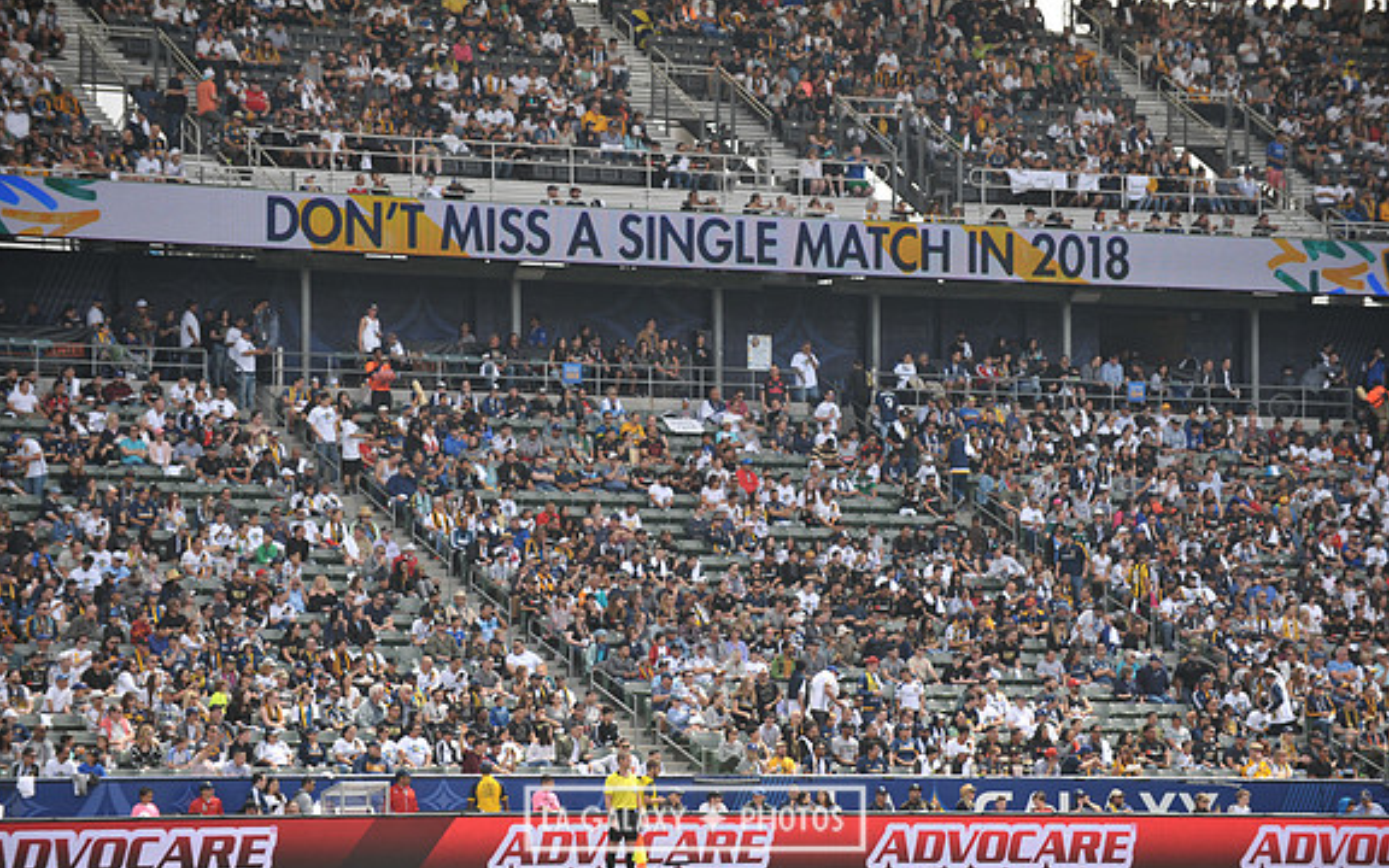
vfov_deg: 8.2
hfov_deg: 13.2
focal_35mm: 159
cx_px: 694
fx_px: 6019
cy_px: 456
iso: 320
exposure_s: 1/2500
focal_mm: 155
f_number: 3.5
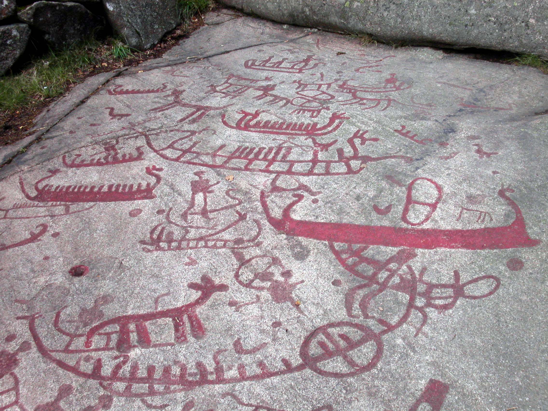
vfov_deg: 36.0
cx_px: 274
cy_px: 206
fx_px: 633
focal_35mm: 40
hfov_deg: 46.8
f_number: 8
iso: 100
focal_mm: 8.4
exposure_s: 1/90
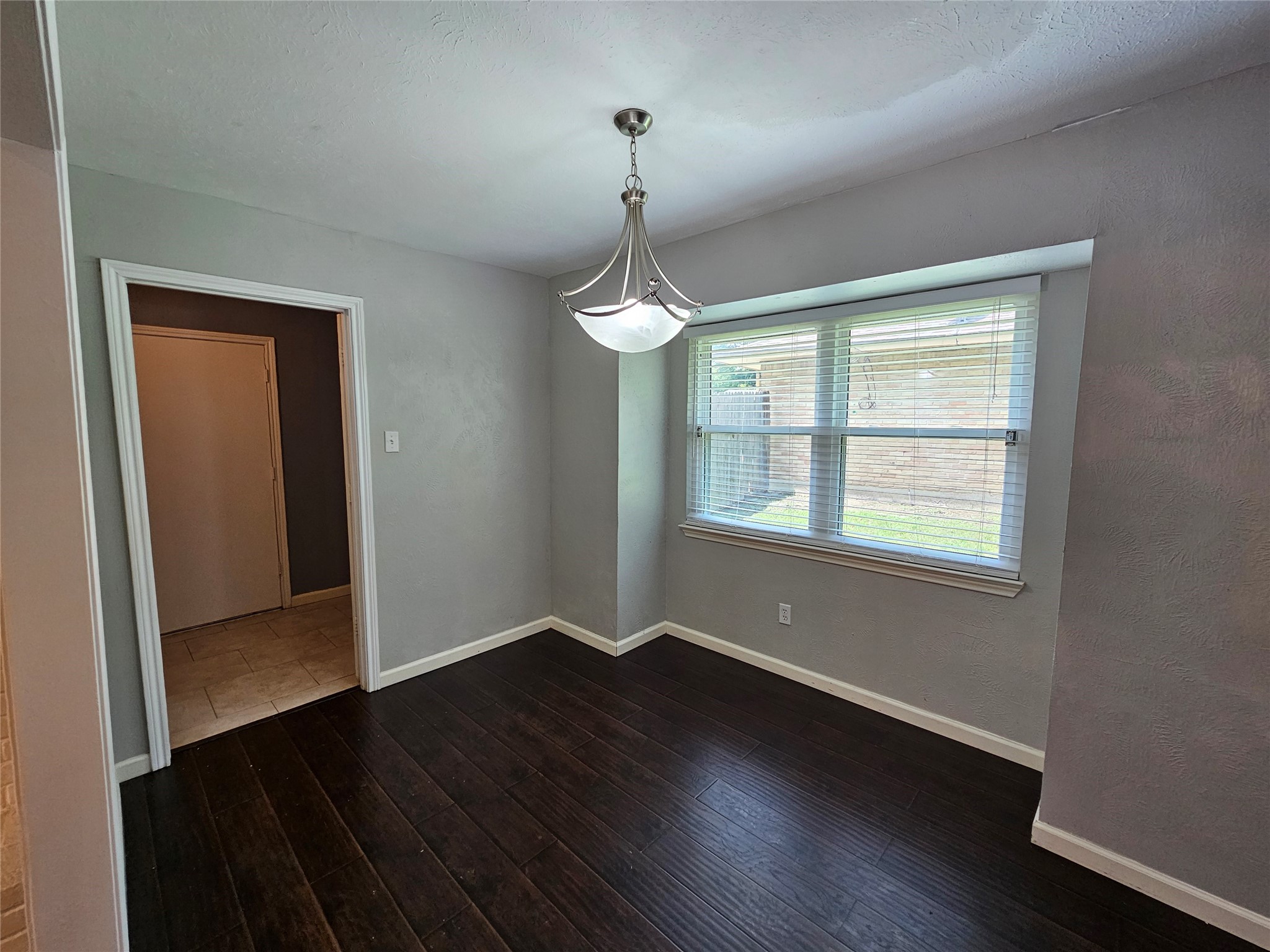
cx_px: 635
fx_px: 477
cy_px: 476
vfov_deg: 89.9
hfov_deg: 106.2
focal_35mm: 13
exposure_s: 1/72.1
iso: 125
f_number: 2.2
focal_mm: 2.2
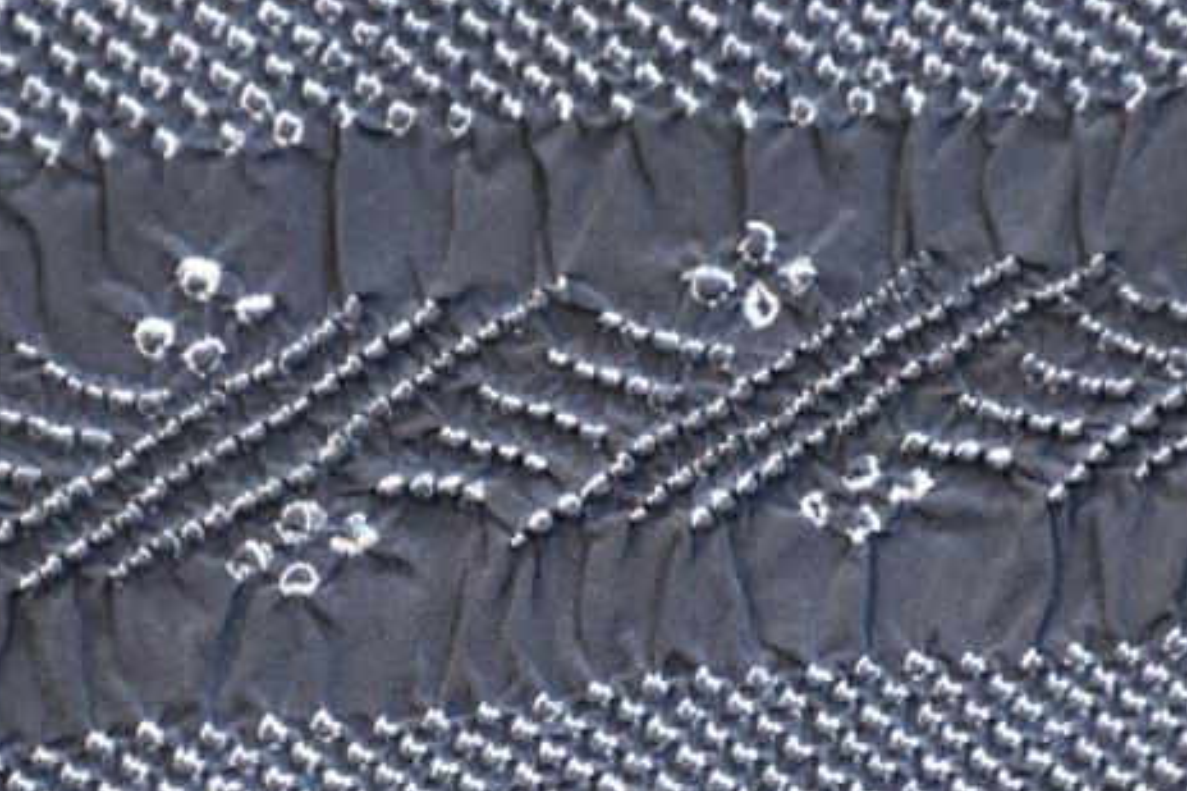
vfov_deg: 3.7
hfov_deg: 5.6
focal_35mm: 368
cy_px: 828
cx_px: 732
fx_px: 12134
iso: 5000
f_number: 5.6
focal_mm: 105
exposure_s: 1/60
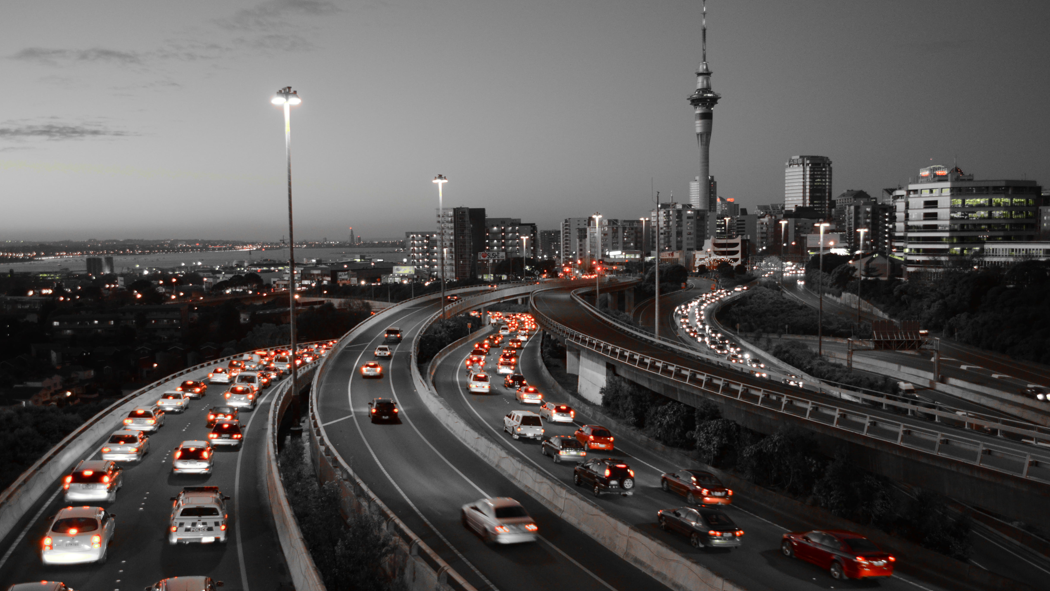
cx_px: 527
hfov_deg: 56.6
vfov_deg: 33.7
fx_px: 974
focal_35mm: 35
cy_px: 323
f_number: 3.8
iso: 1250
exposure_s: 1/30
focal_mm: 22
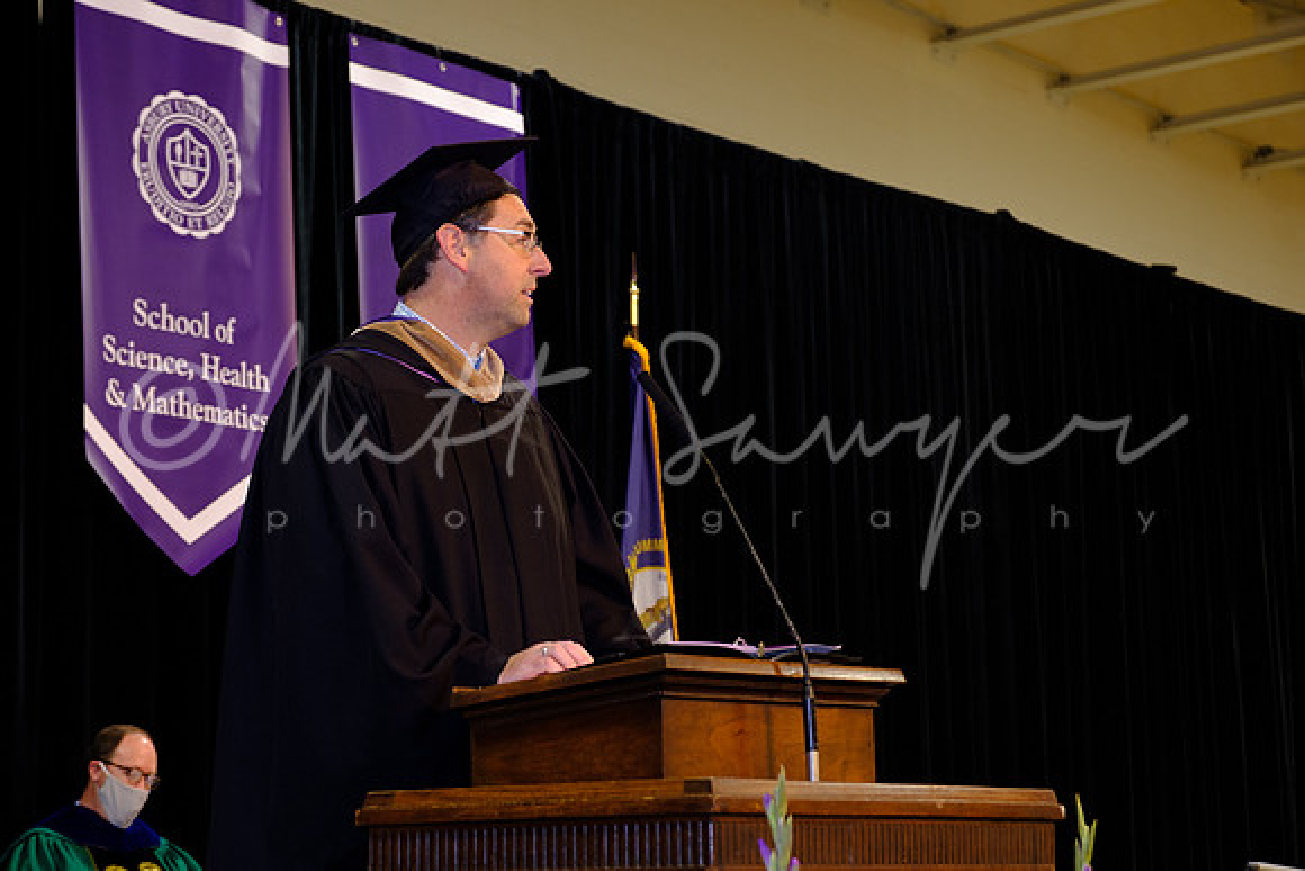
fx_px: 3009
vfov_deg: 16.5
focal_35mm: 83
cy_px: 436
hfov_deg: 24.5
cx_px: 652
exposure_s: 1/80
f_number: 4.5
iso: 800
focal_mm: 55
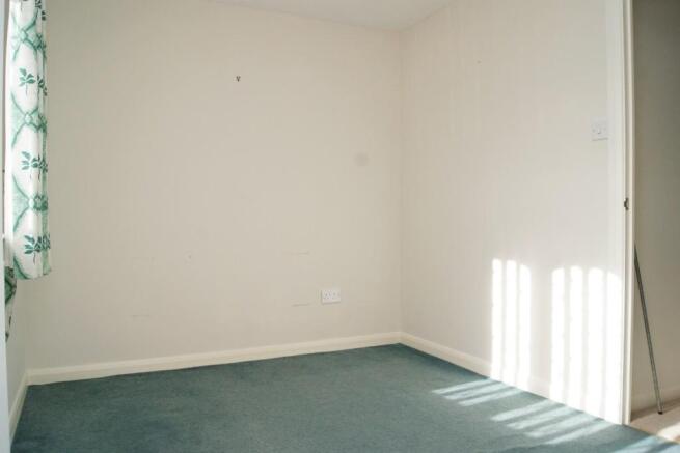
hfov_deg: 67.4
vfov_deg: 48.0
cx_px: 340
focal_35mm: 27
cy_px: 226
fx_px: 510
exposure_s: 1/160
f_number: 8
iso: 400
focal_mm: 18
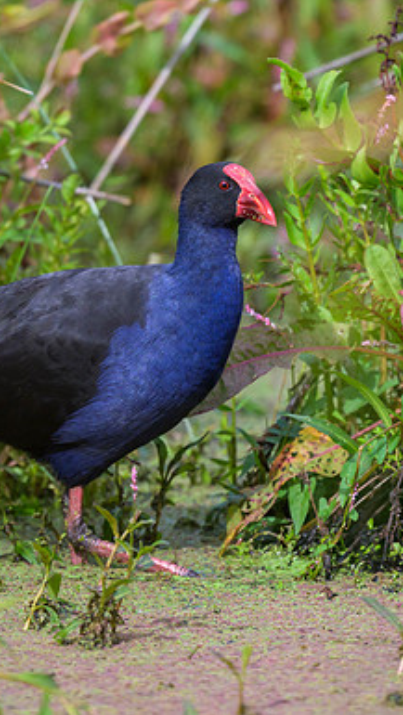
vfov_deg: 1.8
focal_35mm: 1177
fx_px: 22326
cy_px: 341
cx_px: 208
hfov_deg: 1.0
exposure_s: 1/4000
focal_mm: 560
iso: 900
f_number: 4
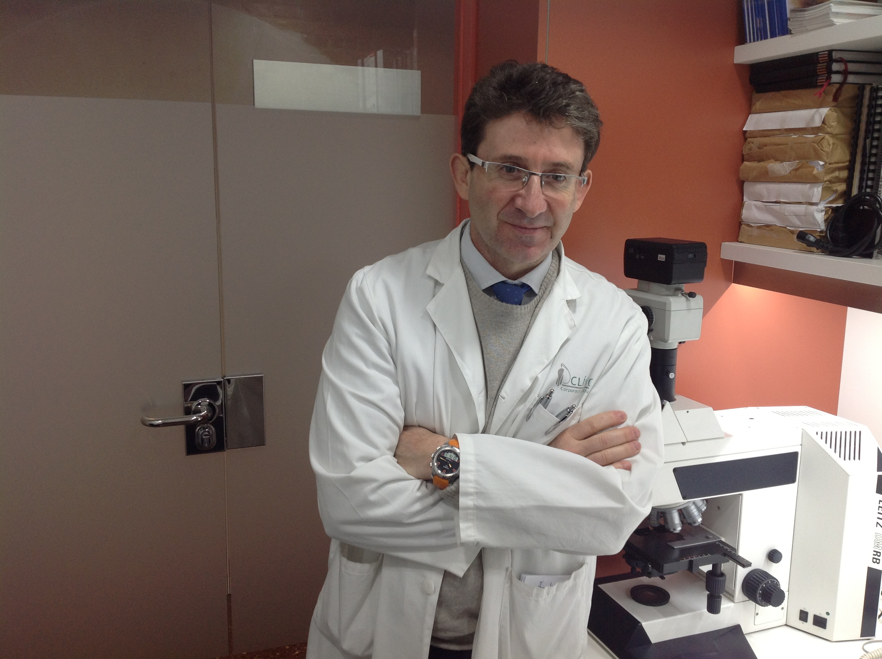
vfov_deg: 40.6
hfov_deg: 52.7
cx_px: 441
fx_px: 890
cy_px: 330
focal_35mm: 35
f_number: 2.4
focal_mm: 4.28
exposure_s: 1/33
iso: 64
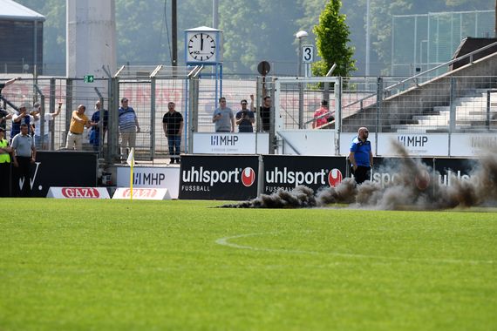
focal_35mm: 300
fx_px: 4141
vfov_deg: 4.6
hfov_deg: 6.9
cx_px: 248
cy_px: 166
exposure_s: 1/1000
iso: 160
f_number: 4.5
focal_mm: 200
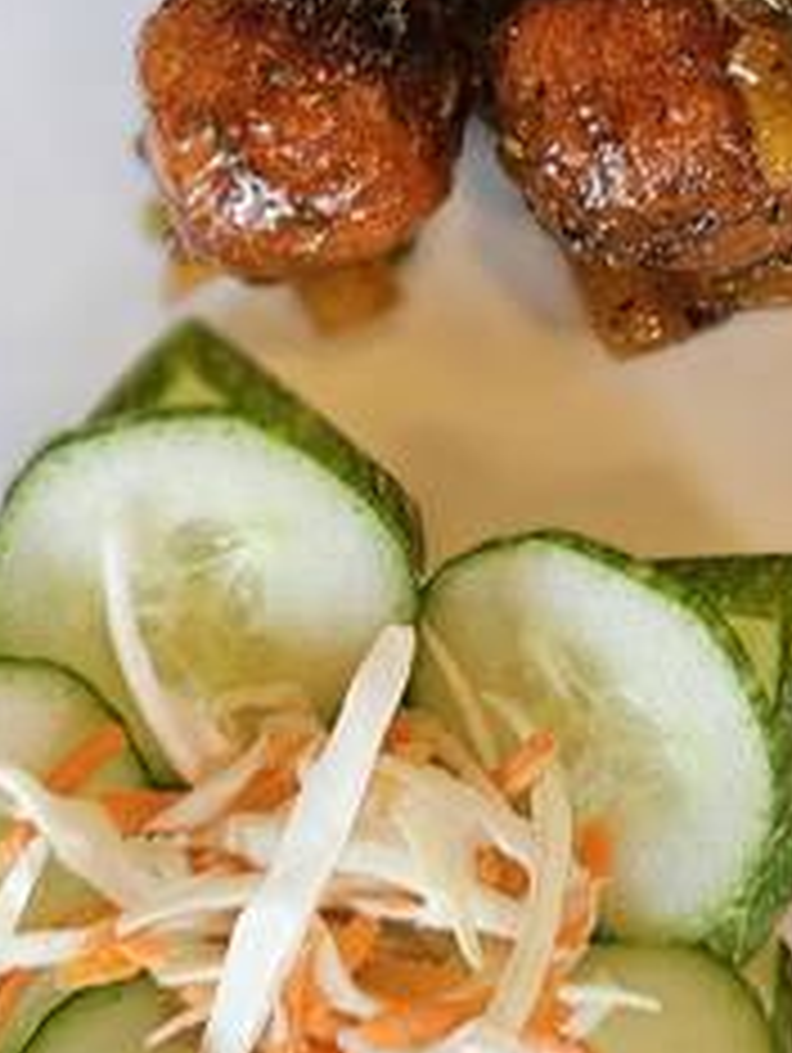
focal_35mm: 72
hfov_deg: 20.4
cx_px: 495
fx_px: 2192
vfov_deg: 26.4
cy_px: 187
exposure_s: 1/30
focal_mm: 6.3
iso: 500
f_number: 1.7
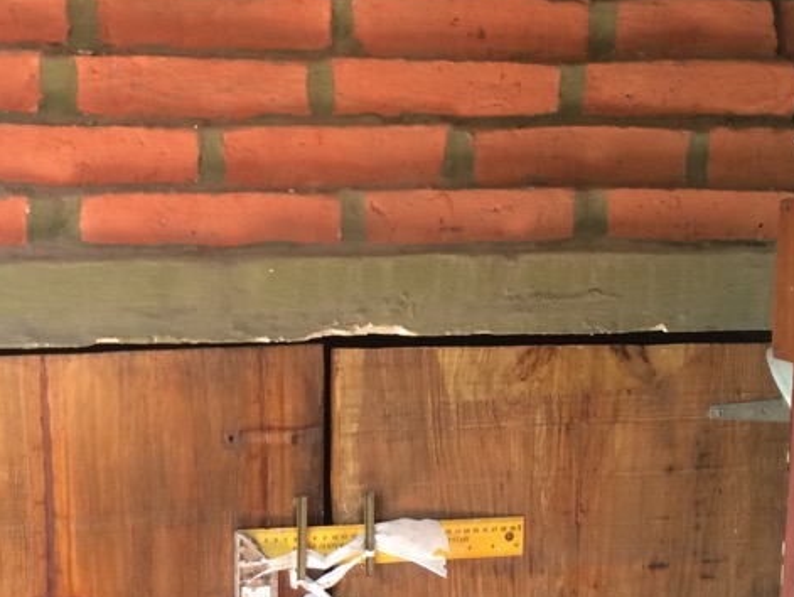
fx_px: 1446
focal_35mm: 63
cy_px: 417
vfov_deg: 23.2
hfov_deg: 30.1
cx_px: 184
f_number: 2.2
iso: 50
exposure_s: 1/33
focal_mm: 4.15
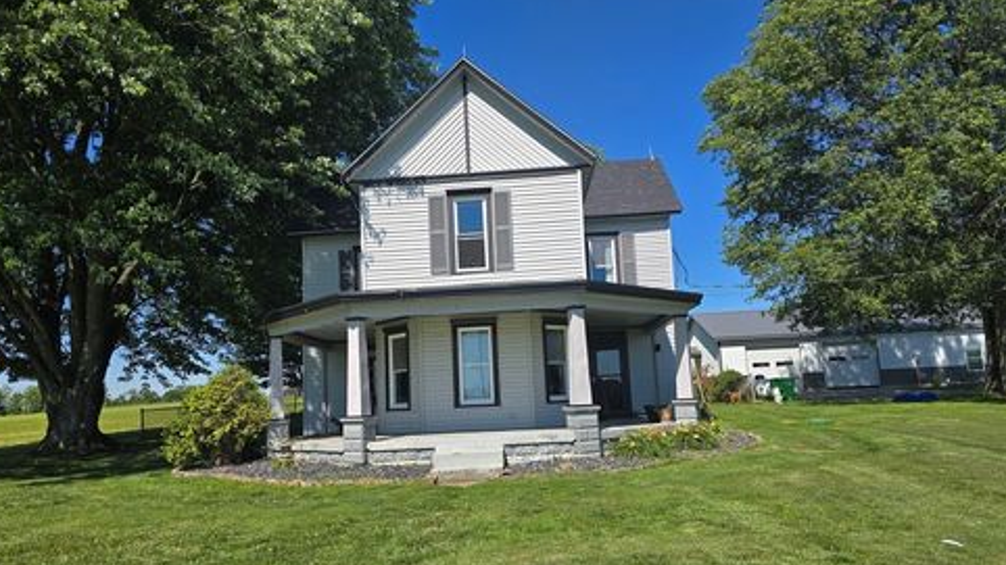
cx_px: 493
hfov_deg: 71.9
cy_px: 310
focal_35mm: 26
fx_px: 693
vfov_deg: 44.3
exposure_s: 1/836
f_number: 1.7
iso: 12
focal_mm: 6.3
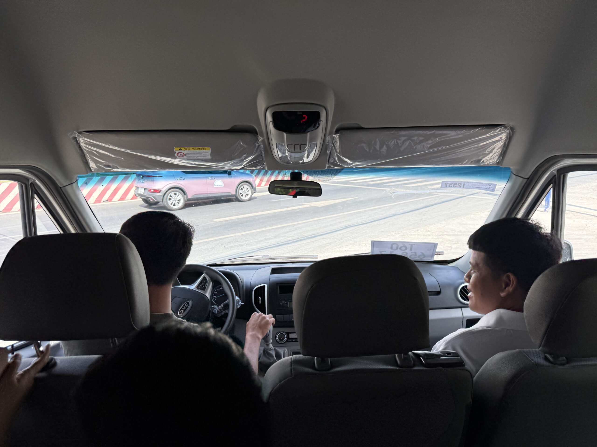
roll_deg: +1.0
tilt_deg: -13.9
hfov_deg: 71.6
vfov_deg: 56.8
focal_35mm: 24
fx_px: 414
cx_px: 298
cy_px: 224
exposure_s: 1/1980
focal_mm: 6.76
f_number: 1.78
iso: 80
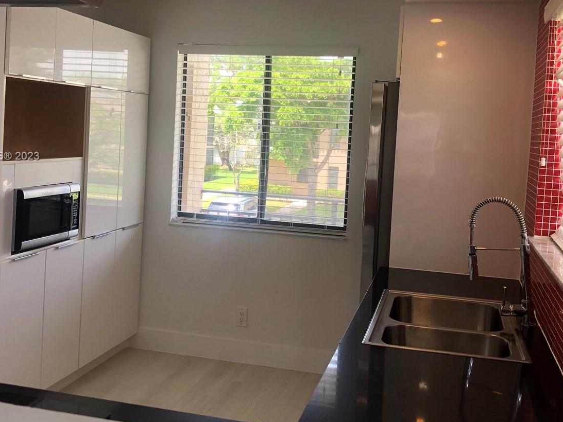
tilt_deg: -2.5
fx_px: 667
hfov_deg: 45.8
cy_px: 157
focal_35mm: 41
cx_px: 287
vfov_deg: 34.9
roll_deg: -1.0
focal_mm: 4
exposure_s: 1/120
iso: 40
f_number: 1.8
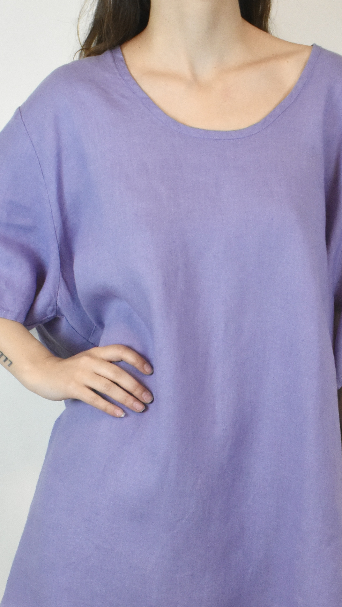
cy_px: 541
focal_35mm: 86
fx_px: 1387
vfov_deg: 24.1
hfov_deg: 14.1
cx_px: 181
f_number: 16
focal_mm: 27
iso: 1600
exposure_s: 1/50
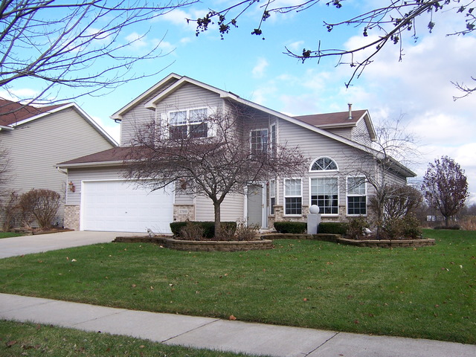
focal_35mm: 33
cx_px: 238
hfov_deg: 55.4
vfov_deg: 42.9
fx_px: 454
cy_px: 178
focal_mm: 5.5
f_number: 3.4
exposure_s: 1/350
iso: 80
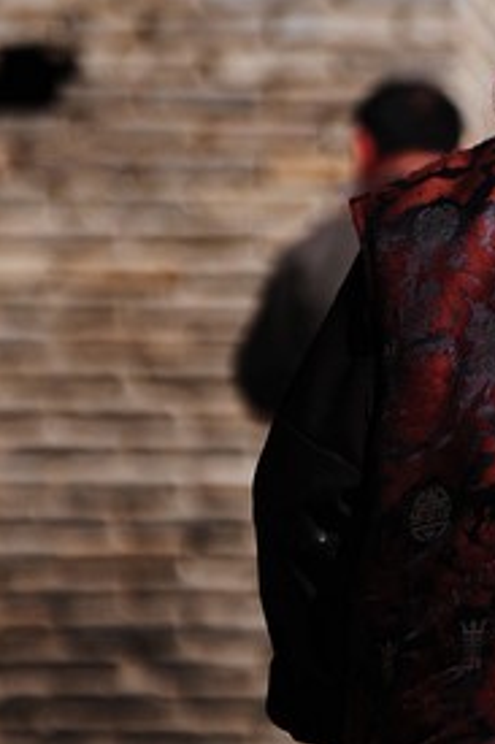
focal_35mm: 915
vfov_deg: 2.3
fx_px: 18894
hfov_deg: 1.5
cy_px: 820
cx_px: 667
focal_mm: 210
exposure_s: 1/800
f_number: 5.3
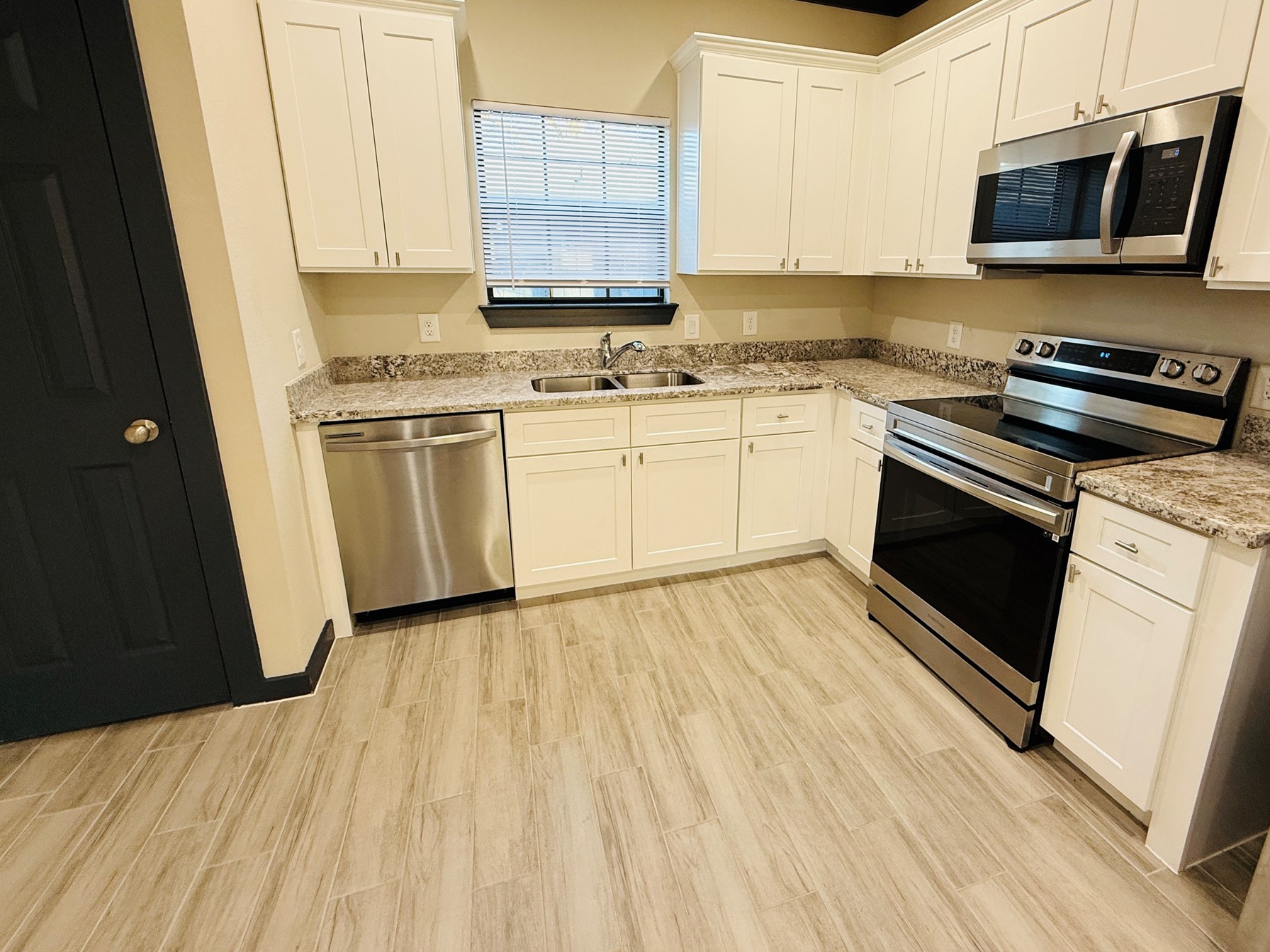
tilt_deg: -14.3
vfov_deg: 77.7
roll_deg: -0.6
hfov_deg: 94.2
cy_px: 410
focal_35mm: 16
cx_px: 693
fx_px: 587
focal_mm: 2.22
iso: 160
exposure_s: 1/120
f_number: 2.2
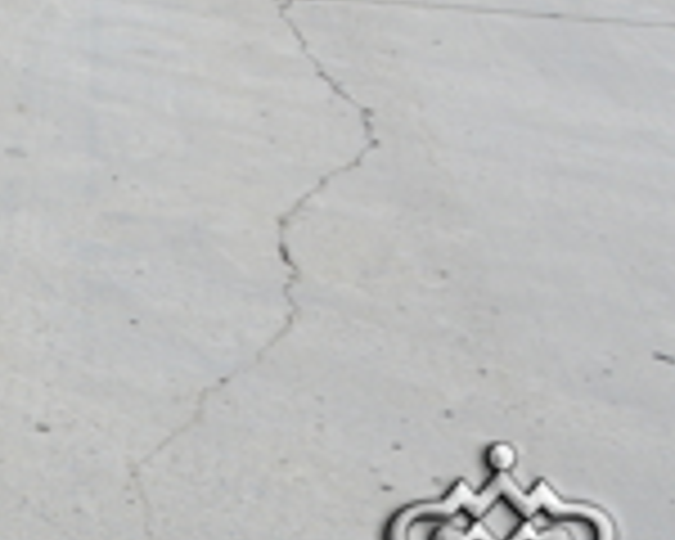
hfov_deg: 12.3
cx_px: -904
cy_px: -148
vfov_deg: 11.8
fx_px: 2537
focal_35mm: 127
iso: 100
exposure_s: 1/320
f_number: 8
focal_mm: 18
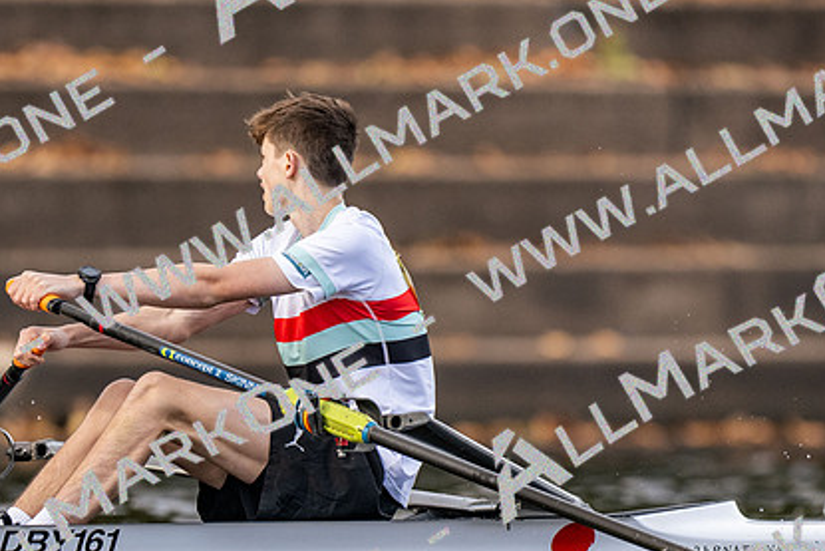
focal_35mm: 1259
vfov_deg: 1.1
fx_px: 28861
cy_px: 335
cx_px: 322
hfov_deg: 1.6
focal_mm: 600
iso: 720
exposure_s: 1/2500
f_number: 4
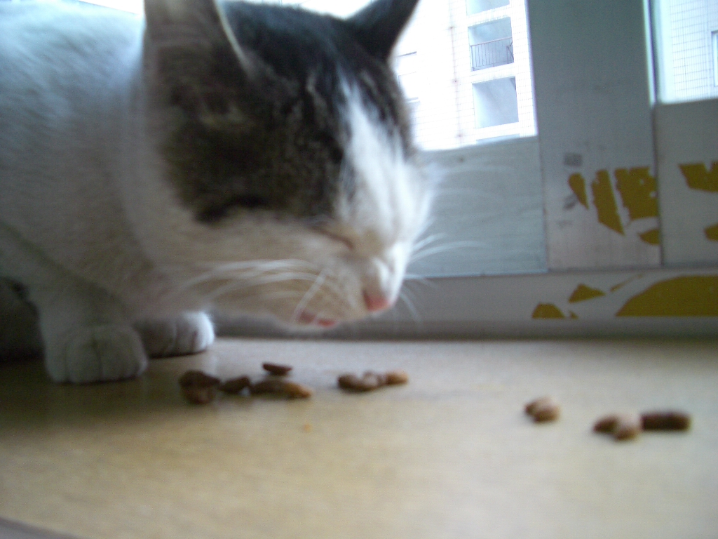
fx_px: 726
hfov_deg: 52.6
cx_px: 359
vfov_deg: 40.7
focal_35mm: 35
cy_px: 270
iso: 100
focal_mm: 5.8
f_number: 2.6
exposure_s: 1/60
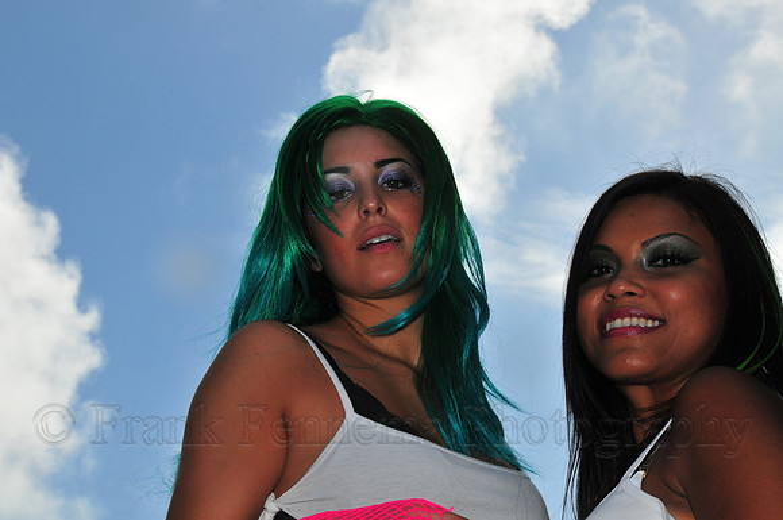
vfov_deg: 18.1
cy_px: 260
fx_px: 1629
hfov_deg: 27.0
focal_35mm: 75
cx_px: 392
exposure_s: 1/250
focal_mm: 50
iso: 200
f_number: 16
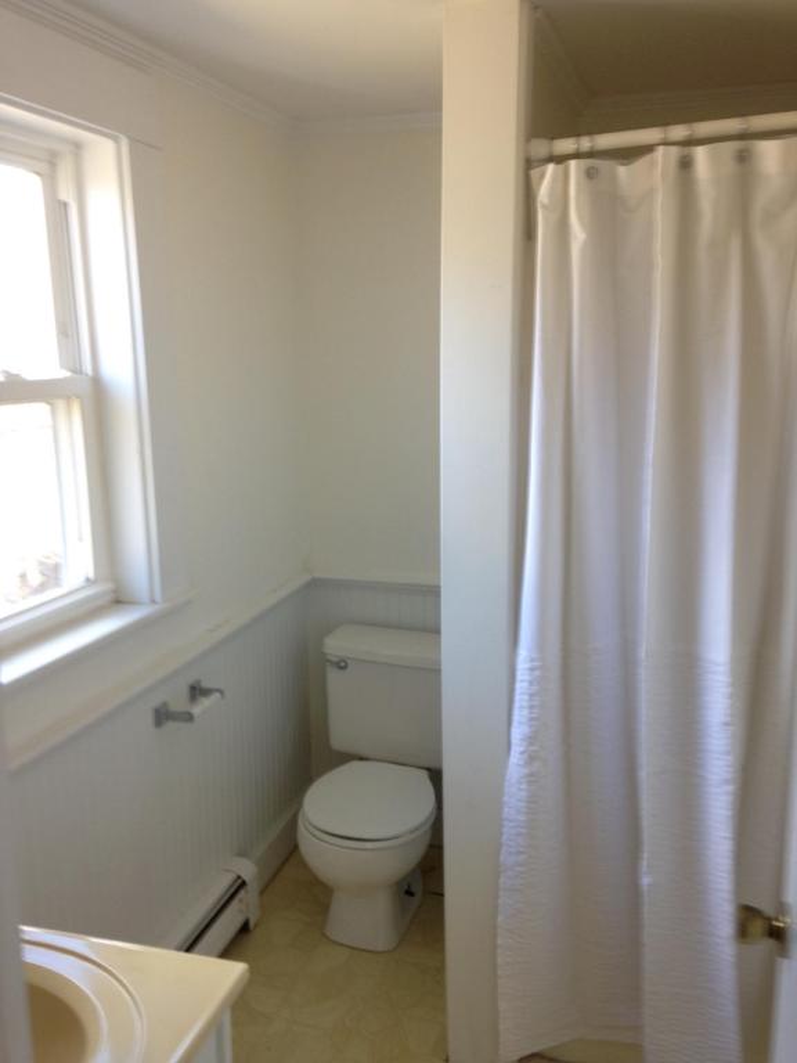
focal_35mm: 33
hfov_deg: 42.9
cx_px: 398
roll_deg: +0.3
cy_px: 532
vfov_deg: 55.4
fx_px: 1013
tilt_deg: -9.4
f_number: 2.4
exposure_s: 1/40
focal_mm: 4.12
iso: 50
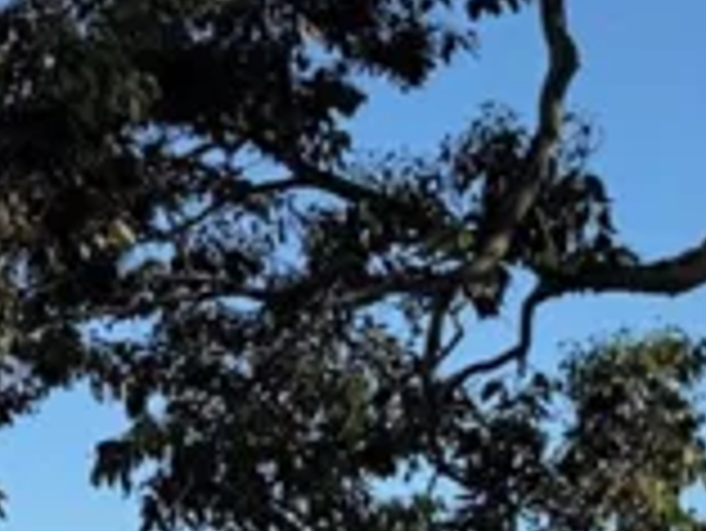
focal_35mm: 114
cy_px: 374
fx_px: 2327
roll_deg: -0.6
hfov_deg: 13.2
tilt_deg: +10.7
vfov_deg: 13.0
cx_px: -951
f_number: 1.78
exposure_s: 1/5319
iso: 80
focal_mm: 6.76
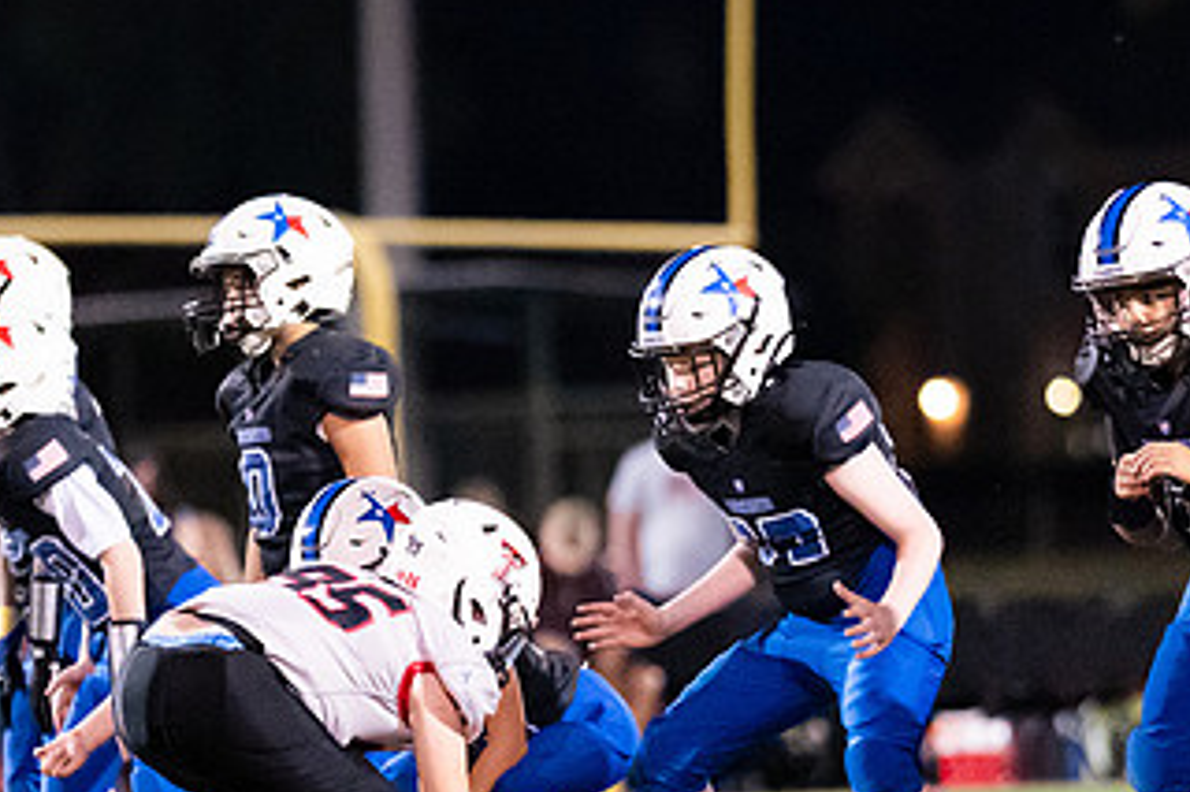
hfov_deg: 4.2
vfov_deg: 2.8
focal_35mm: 492
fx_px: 16254
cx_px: 692
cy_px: 617
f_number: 1.8
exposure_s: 1/1000
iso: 5000
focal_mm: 135
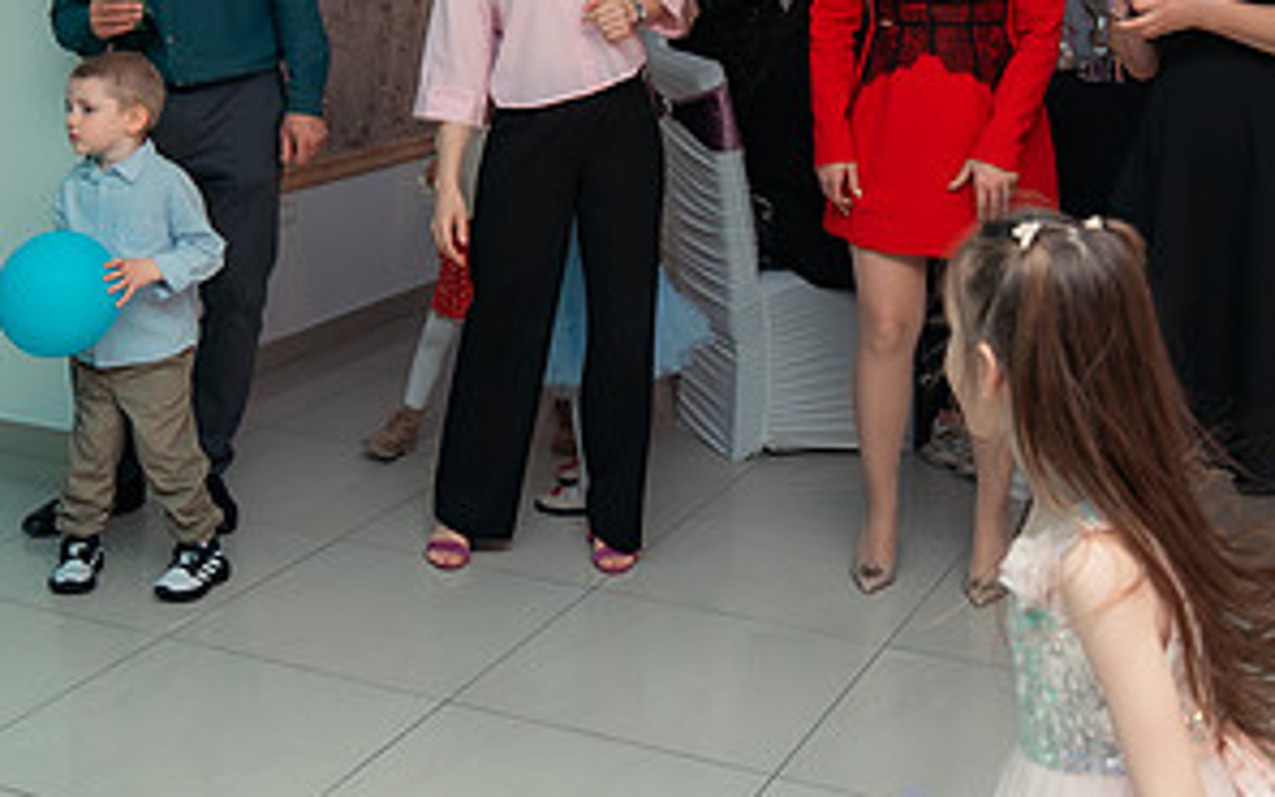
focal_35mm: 58
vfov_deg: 21.9
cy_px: 93
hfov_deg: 35.1
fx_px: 2015
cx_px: 569
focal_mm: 22
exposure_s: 1/200
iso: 1600
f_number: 2.8
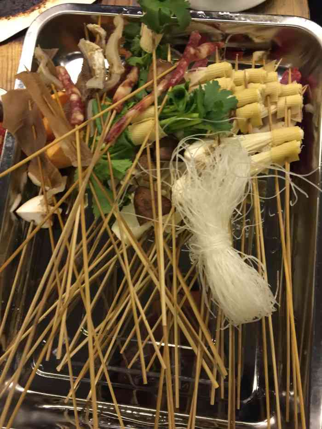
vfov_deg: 61.7
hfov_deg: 48.2
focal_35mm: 29
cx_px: 161
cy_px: 214
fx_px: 360
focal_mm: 4.15
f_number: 2.2
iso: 125
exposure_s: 1/10
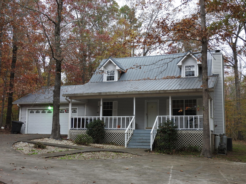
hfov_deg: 42.1
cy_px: 92
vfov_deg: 32.2
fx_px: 320
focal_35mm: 45
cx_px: 123
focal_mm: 8.1
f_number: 4
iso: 100
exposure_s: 1/40
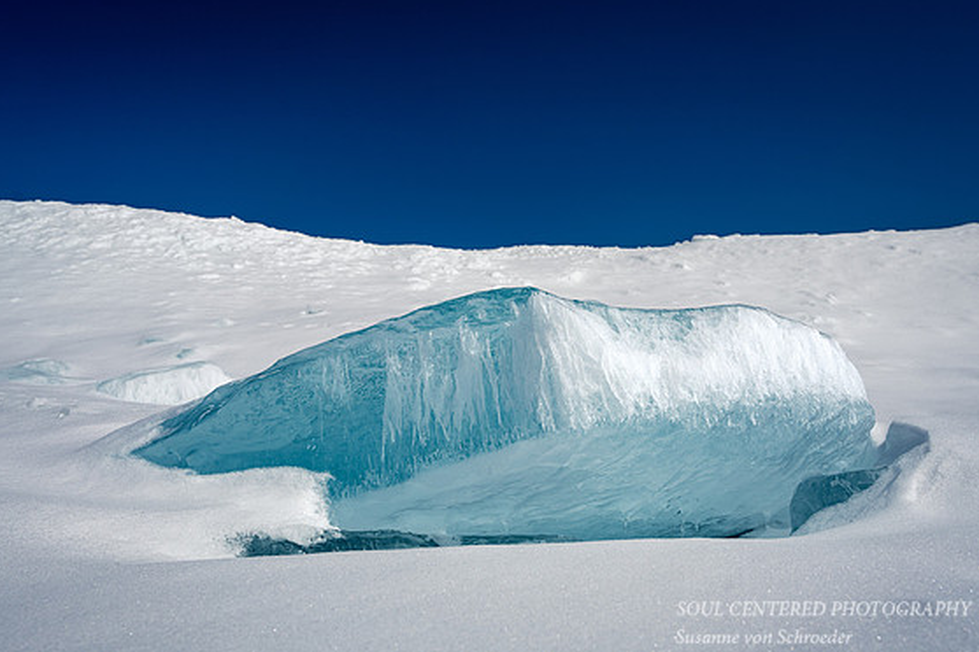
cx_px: 504
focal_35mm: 28
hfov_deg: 65.5
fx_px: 761
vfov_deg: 46.2
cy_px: 275
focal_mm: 24
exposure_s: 1/500
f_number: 8
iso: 200
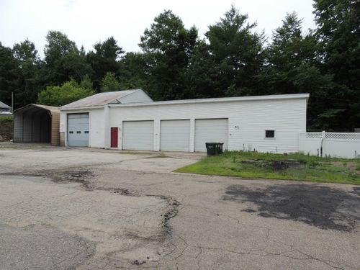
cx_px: 180
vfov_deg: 56.8
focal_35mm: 24
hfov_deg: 71.6
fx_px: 250
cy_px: 135
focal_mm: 4.3
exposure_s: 1/640
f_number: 3.7
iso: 100
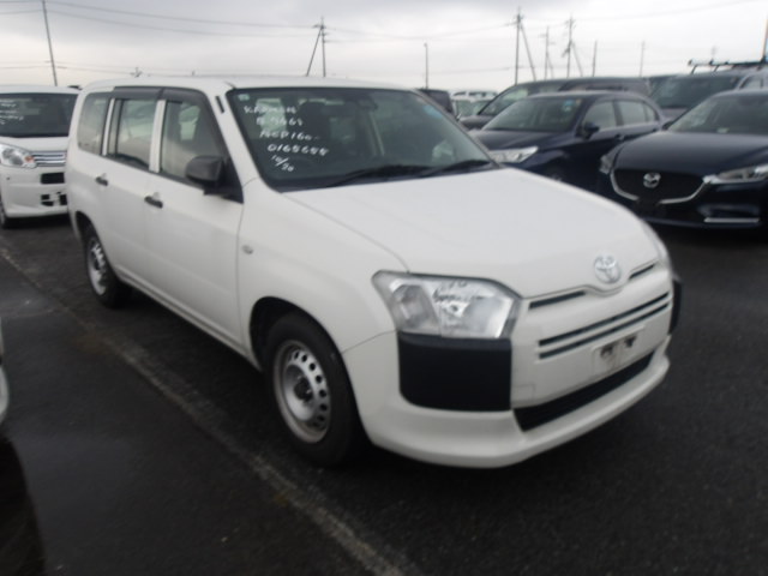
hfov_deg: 65.3
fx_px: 599
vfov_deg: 51.4
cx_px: 384
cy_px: 288
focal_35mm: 27
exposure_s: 1/60
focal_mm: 4.9
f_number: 10.4
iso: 198
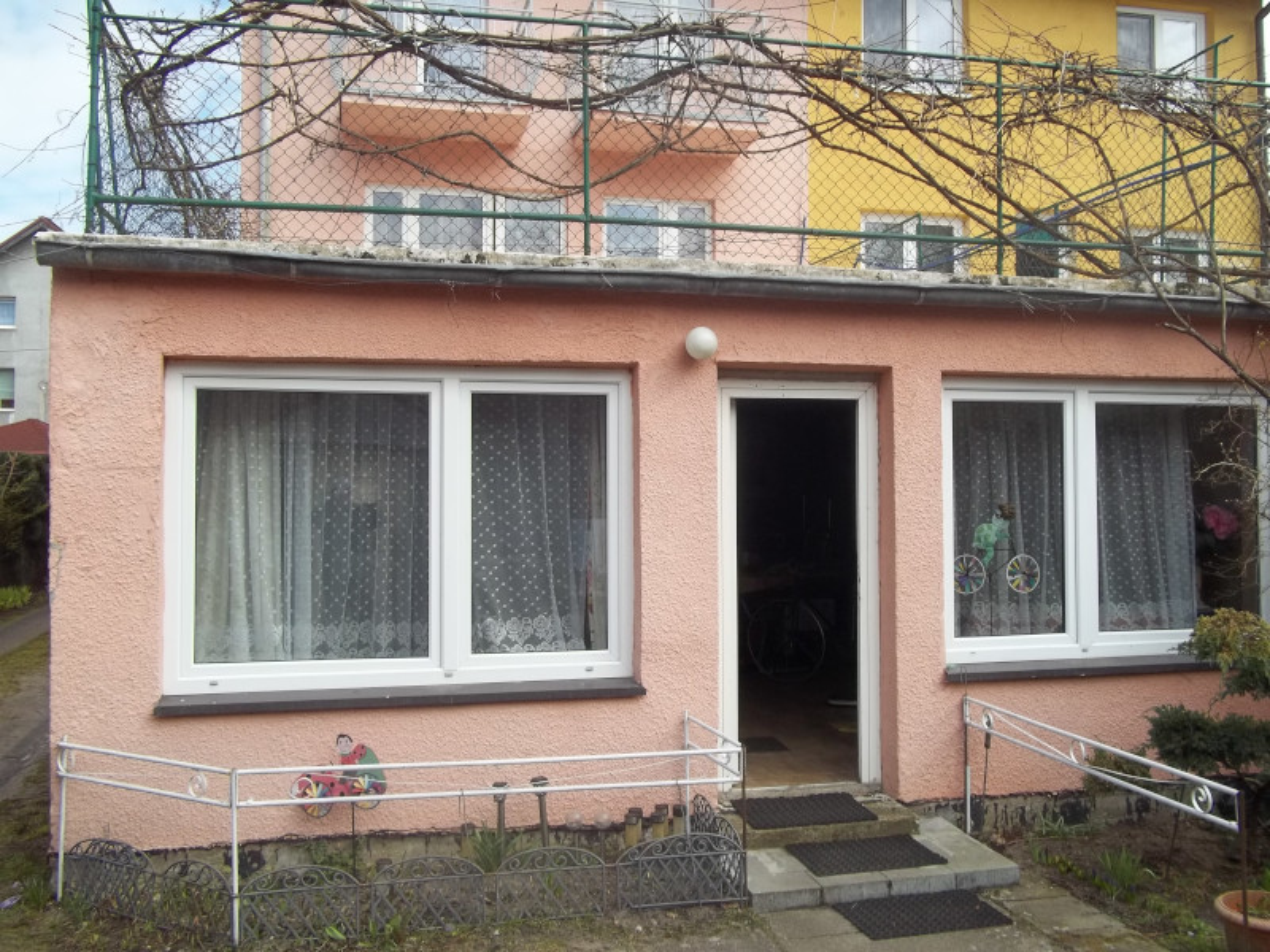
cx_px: 635
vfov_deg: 44.2
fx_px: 1174
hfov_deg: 56.8
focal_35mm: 32
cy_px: 476
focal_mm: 5.7
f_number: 8.8
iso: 64
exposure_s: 1/60
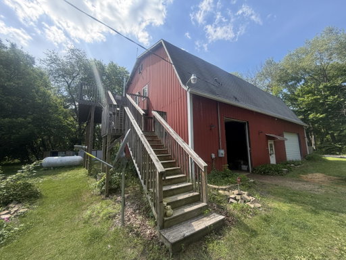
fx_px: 140
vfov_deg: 85.7
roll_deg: +1.4
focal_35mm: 14
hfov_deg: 102.1
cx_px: 173
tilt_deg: +7.6
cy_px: 130
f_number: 2.2
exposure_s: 1/518
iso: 40
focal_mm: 2.22
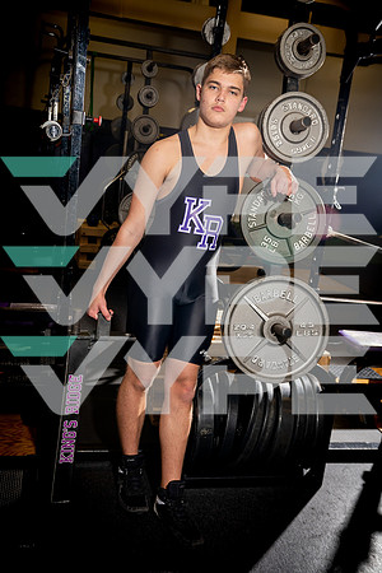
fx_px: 605
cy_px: 286
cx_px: 191
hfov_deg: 35.1
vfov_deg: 50.7
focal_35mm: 38
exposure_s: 1/250
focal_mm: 38
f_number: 5
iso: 500
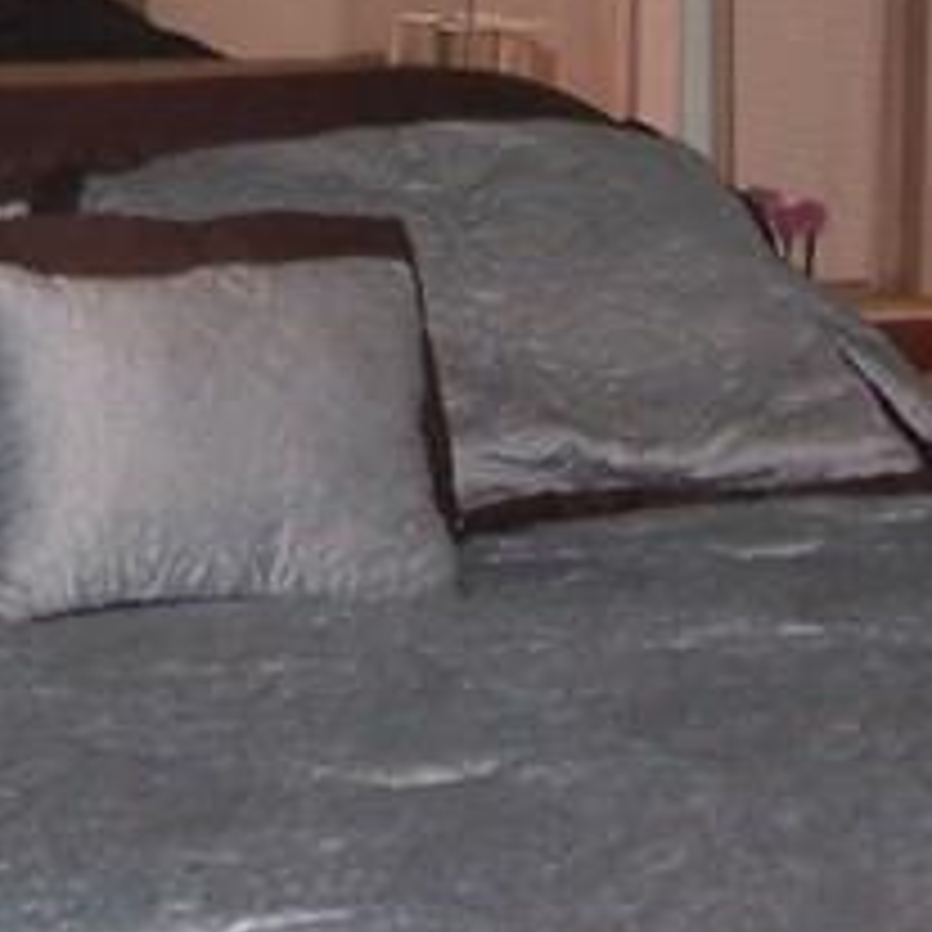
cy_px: -104
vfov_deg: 11.5
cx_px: 140
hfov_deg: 11.7
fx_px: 4539
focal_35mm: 149
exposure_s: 1/60
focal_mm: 5.6
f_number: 2.7
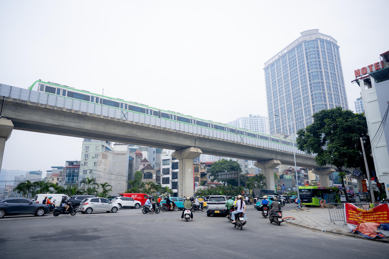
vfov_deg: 53.1
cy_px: 130
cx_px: 194
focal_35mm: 24
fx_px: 259
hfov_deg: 73.7
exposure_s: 1/800
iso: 100
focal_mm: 24
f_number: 2.8
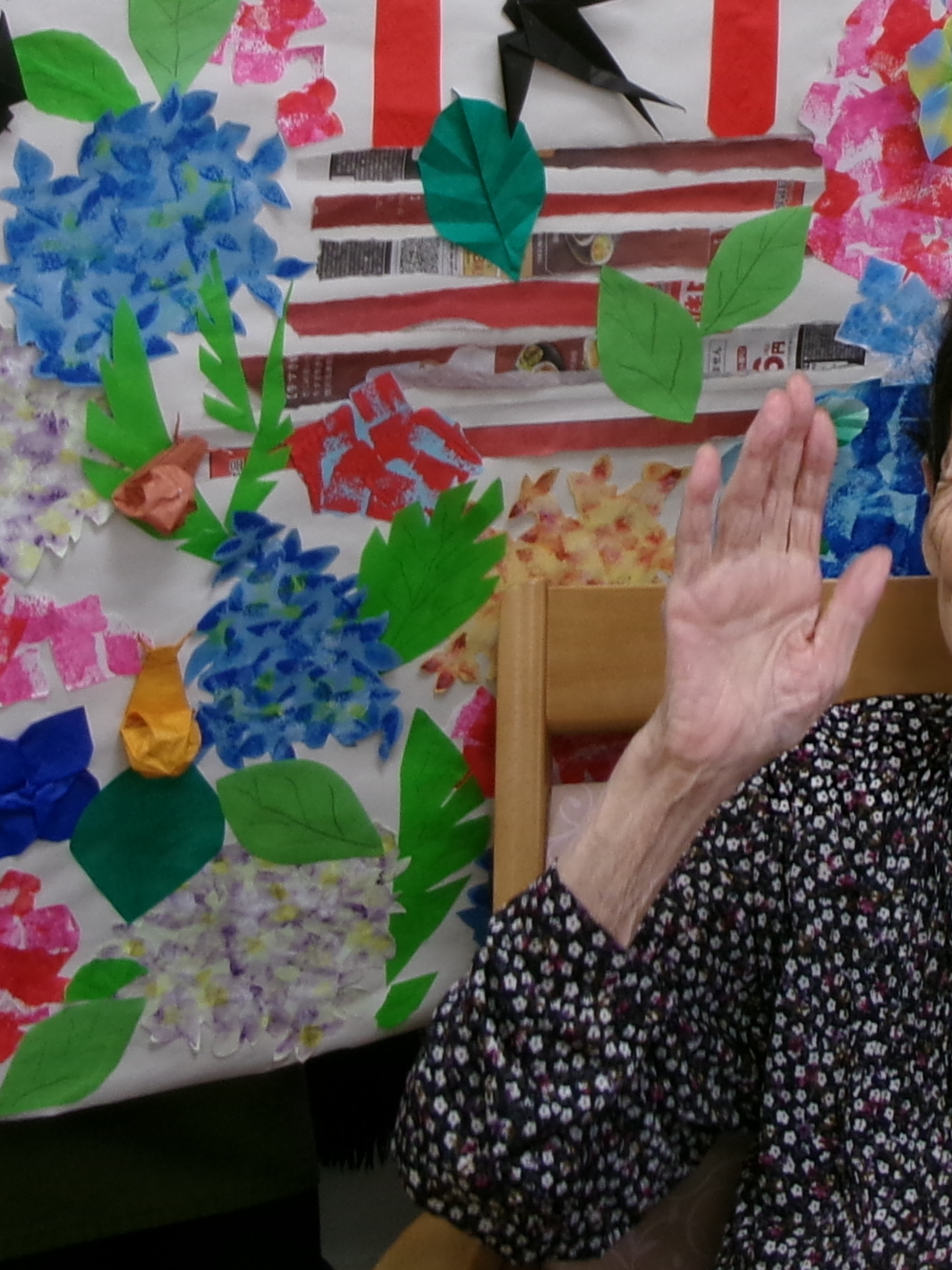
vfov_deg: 26.4
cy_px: 207
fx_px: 2641
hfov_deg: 20.1
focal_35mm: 72
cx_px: 811
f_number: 3.9
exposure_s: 1/34
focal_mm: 5.1
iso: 110
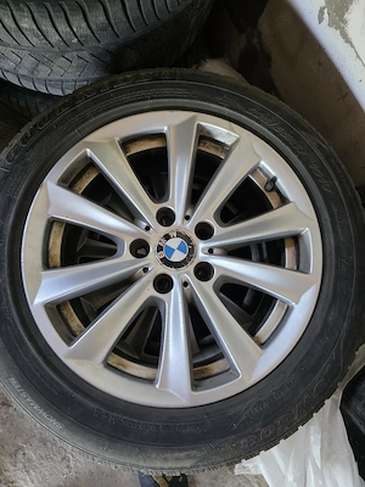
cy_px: 244
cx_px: 182
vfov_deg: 73.9
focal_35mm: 23
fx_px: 323
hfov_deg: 58.9
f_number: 1.7
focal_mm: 6.3
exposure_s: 1/101
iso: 800
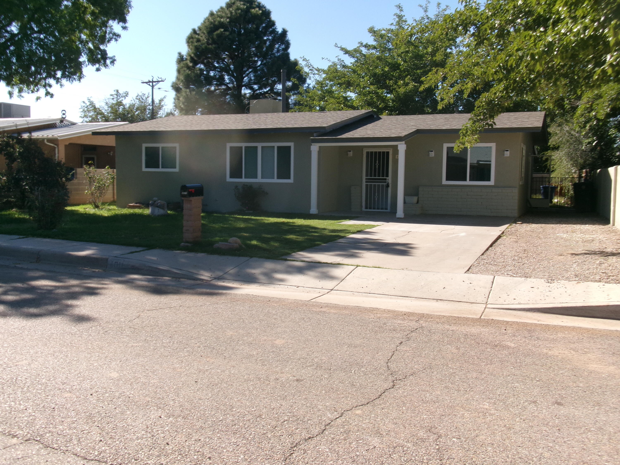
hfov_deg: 51.4
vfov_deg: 39.7
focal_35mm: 36
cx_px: 310
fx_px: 645
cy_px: 232
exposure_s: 1/80
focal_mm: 6.4
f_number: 11.8
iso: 100
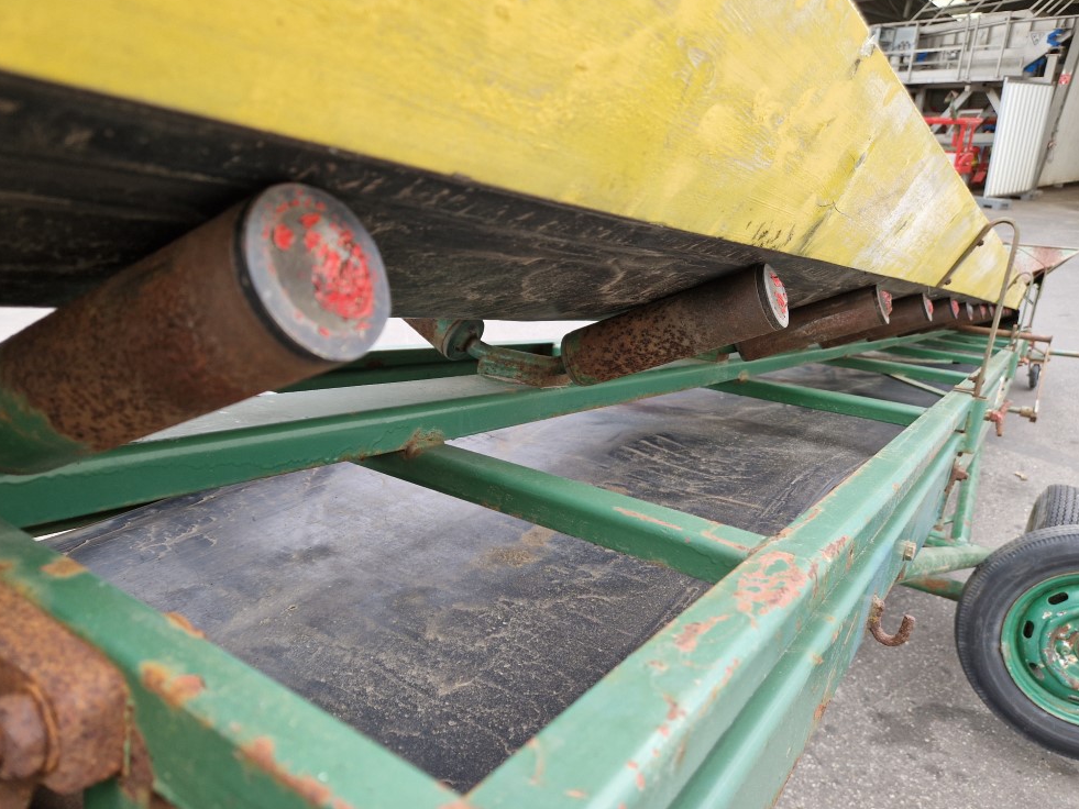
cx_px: 522
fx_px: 748
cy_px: 406
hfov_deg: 71.6
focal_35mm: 24
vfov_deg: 56.8
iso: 50
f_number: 1.8
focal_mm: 5.4
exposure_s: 1/327
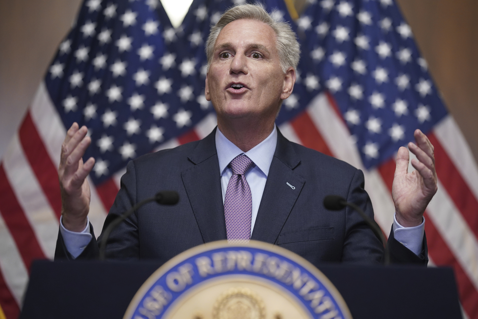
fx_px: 1792
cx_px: 239
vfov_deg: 10.2
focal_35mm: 135
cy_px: 160
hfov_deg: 15.2
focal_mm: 135
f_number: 2
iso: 2000
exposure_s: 1/500
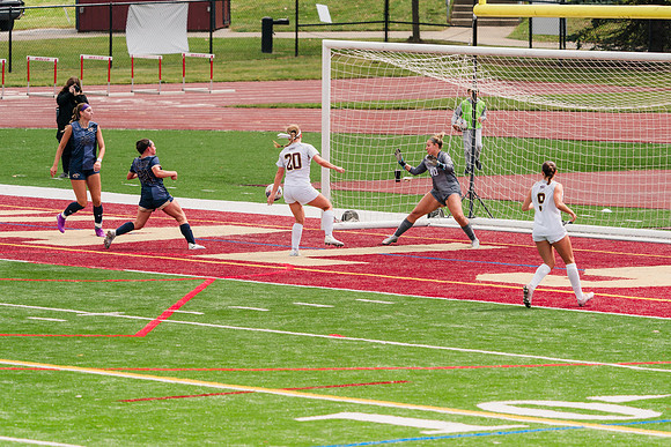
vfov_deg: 4.7
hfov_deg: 7.0
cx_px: 336
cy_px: 224
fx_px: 5462
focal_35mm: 293
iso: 400
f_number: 5.6
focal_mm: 293
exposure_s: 1/1600
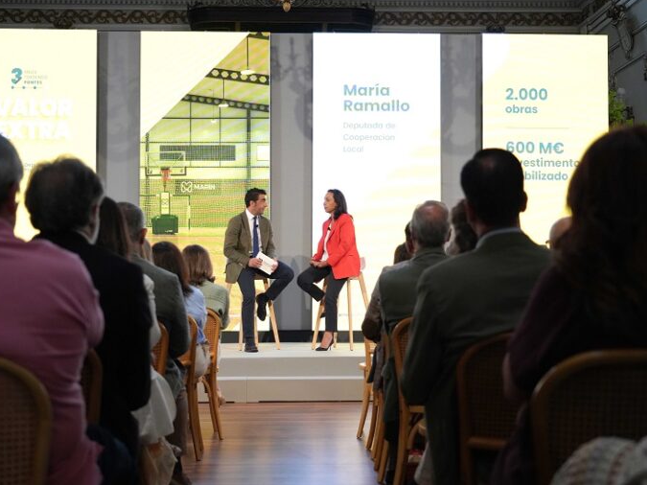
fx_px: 1084
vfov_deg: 25.2
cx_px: 311
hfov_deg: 33.2
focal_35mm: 58
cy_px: 242
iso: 4000
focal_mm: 53
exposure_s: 1/250
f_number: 4
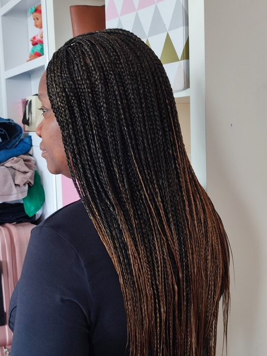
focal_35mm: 24
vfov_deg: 71.6
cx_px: 134
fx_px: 247
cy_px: 178
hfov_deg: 56.8
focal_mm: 5.89
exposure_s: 1/33
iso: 420
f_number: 1.89
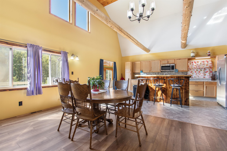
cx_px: 114
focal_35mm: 16
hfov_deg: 96.7
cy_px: 76
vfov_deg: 73.7
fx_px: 101
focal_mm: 11
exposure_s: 1/25
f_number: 8
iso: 100
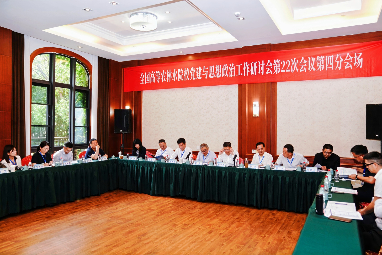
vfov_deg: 46.4
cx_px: 191
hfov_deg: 65.5
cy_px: 128
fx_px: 297
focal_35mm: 28
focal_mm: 28
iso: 500
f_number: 2.8
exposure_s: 1/125
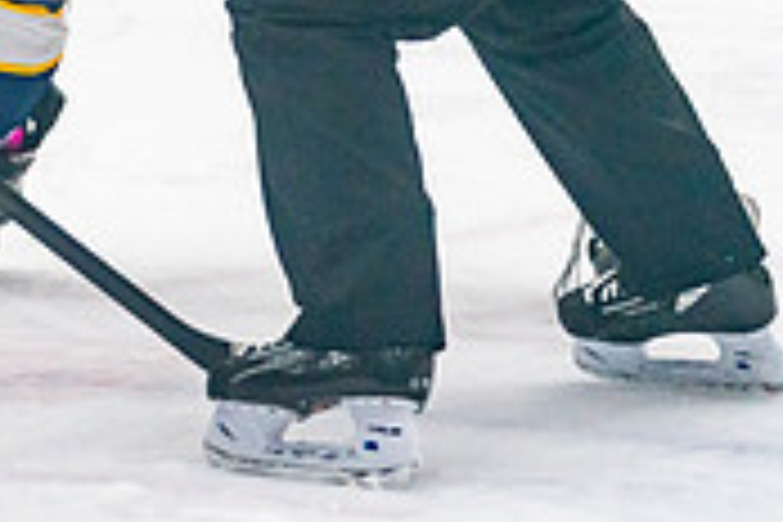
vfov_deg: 3.7
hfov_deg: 5.6
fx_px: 7982
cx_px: -126
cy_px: -281
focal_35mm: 367
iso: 4000
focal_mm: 110
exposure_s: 1/1600
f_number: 2.8
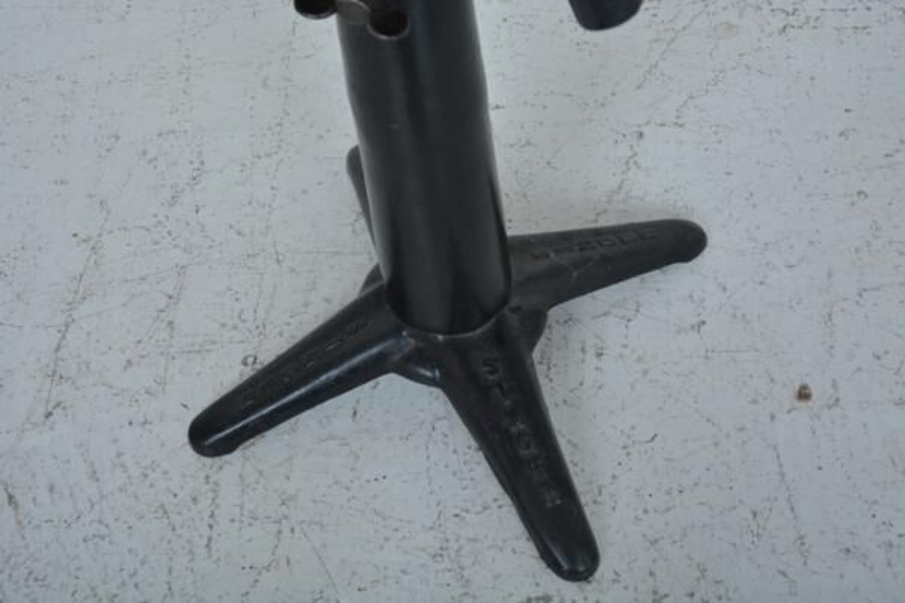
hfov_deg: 38.9
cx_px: 452
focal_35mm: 51
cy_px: 302
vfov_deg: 26.5
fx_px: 1282
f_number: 10
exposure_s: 1/160
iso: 320
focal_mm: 34
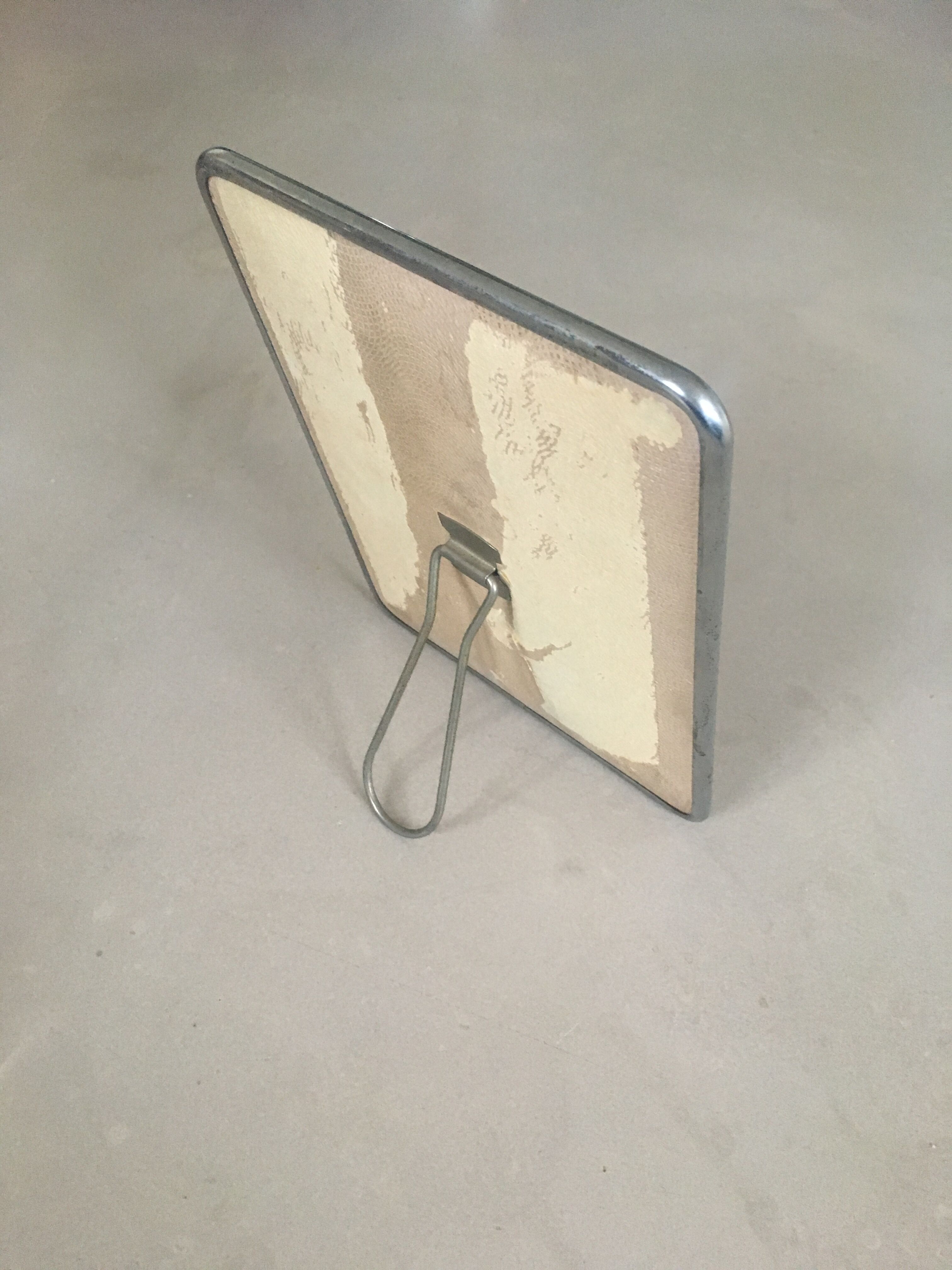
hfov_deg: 48.2
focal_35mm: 29
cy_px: 635
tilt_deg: -45.4
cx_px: 476
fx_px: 1063
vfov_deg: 61.7
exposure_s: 1/25
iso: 200
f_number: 2.2
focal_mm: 4.15
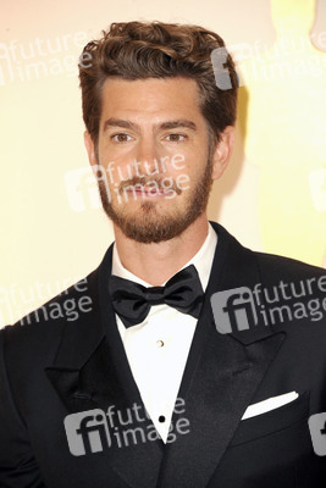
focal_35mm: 300
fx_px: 4071
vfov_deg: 6.9
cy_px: 244
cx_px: 163
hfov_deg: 4.6
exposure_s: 1/200
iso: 1600
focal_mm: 300
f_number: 7.1
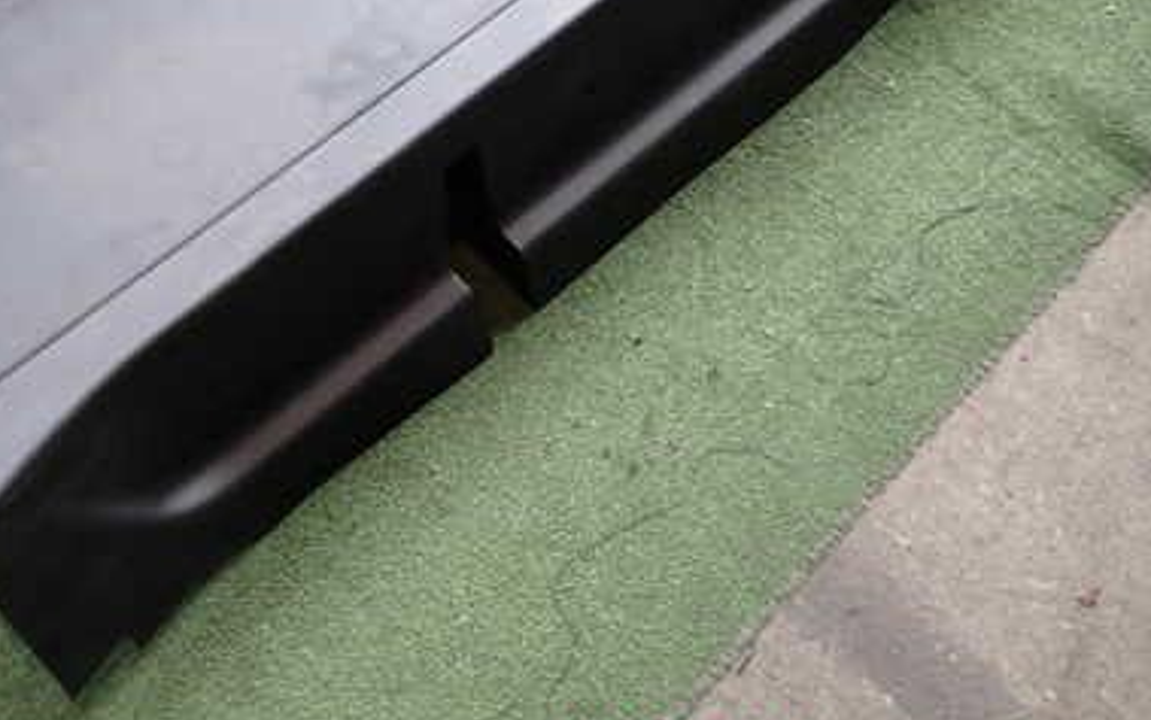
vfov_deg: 29.7
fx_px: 1318
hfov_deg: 46.1
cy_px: 122
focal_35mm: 42
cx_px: 340
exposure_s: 1/125
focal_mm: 4.5
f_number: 2
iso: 200
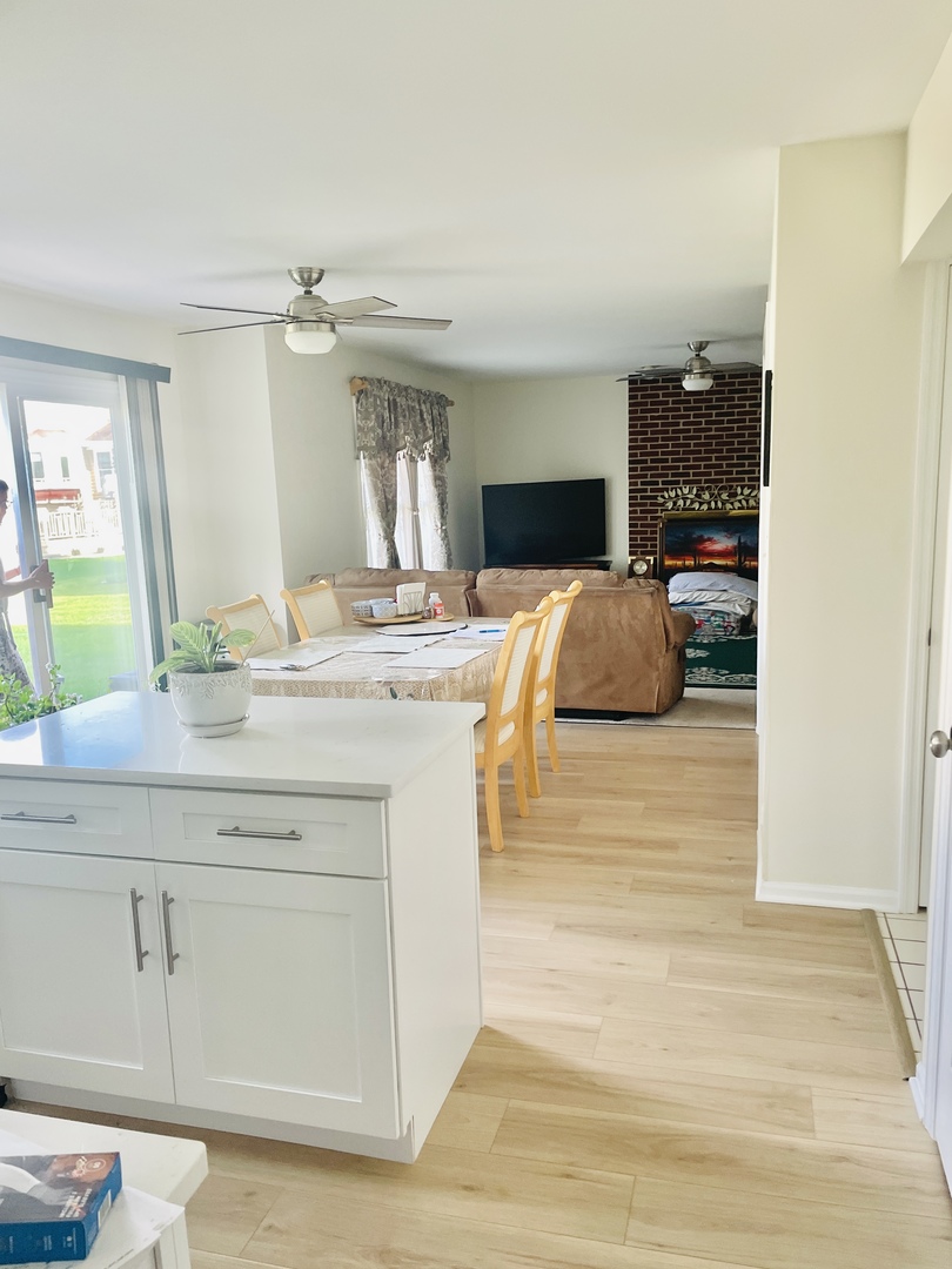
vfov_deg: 67.3
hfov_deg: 53.1
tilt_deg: -9.5
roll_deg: +1.0
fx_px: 953
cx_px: 476
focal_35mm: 26
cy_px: 634
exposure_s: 1/104
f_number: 1.6
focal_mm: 4.2
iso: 125
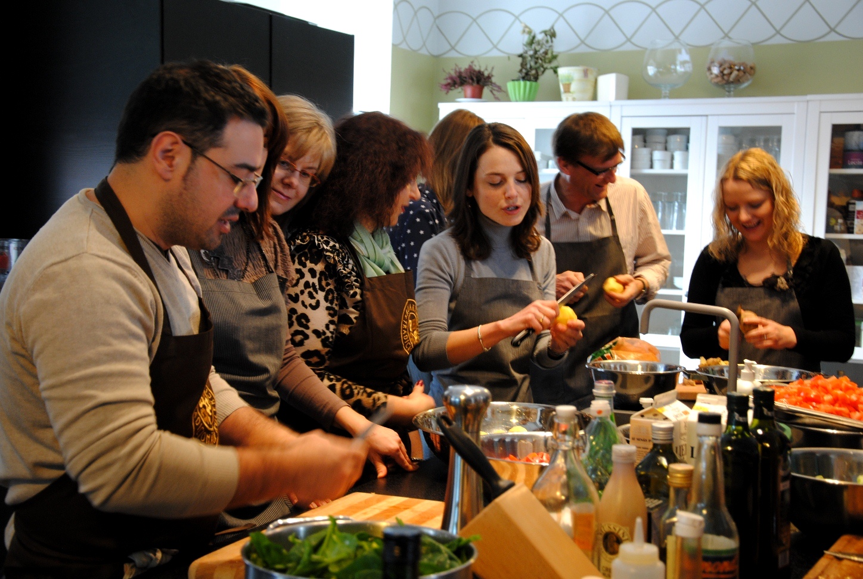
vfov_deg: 23.9
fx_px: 1369
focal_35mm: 57
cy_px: 290
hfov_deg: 35.0
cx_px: 432
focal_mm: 38
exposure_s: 1/13
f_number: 4.5
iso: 400
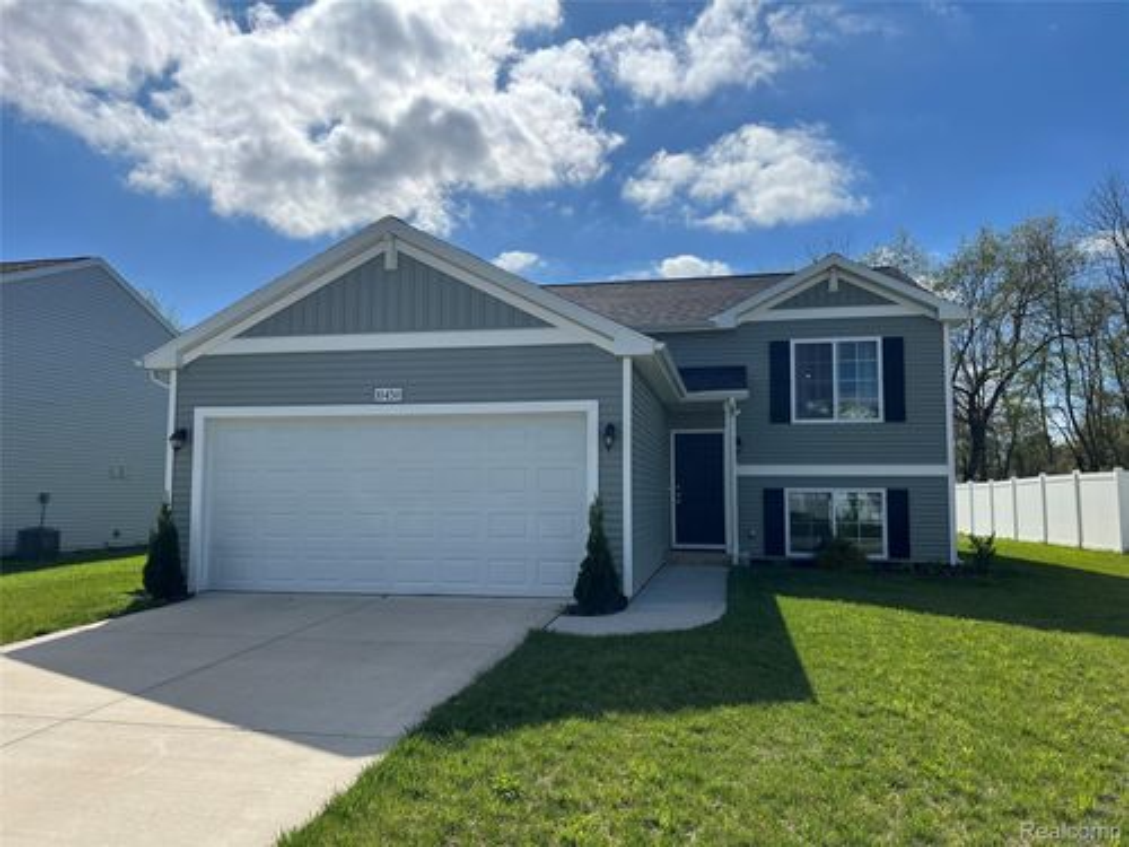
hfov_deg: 67.3
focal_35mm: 26
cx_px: 564
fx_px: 848
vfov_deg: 53.1
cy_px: 424
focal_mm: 5.7
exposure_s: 1/8000
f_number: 1.5
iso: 50
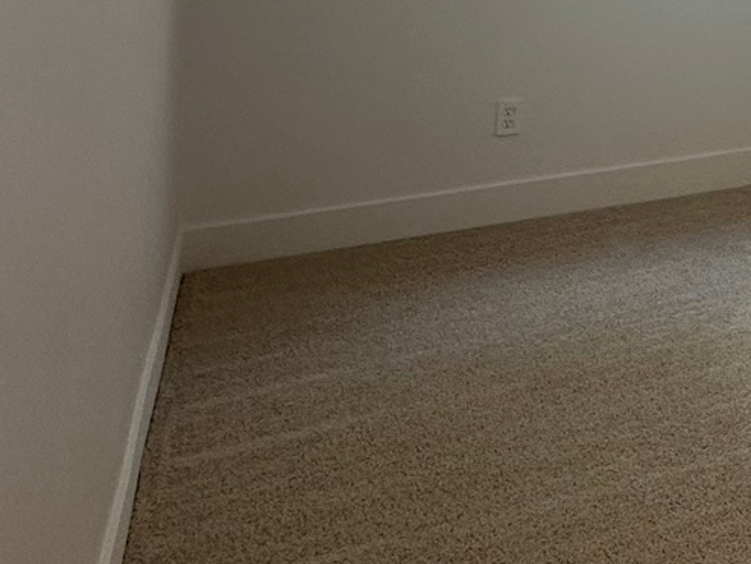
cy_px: -219
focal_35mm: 58
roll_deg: -0.9
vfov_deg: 22.0
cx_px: 1081
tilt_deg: +1.9
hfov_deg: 26.0
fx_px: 1259
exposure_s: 1/120
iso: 80
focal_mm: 2.22
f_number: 2.2
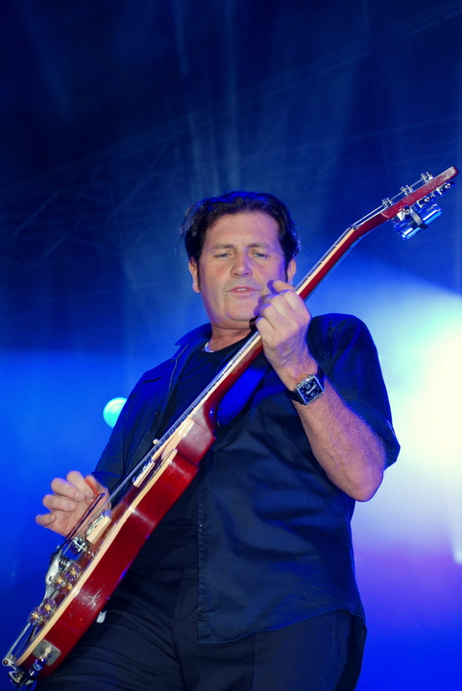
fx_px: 1499
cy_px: 346
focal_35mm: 78
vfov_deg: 26.0
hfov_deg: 17.5
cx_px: 231
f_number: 5
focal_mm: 52
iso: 320
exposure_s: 1/60
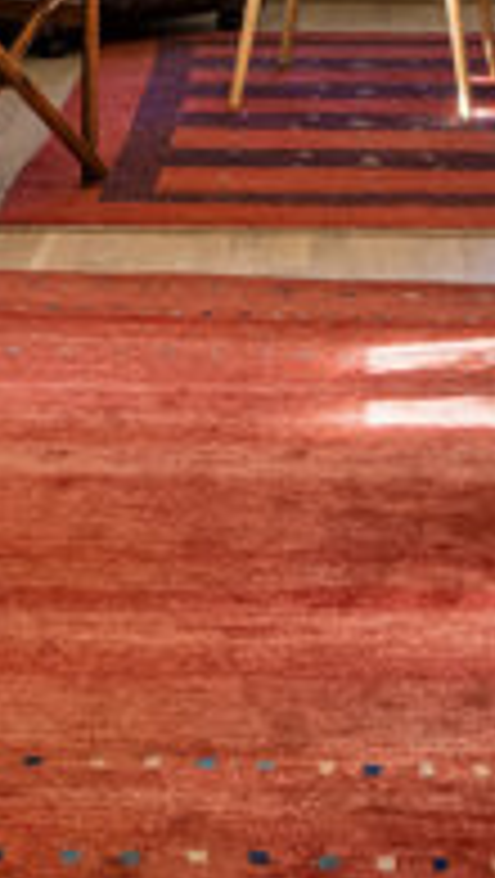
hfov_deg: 13.4
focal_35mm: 90
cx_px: 356
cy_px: -254
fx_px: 2096
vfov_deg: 21.5
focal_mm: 14
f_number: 8
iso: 200
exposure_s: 1/50
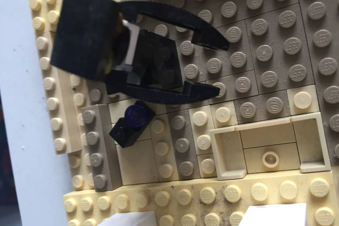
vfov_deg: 42.3
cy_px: 113
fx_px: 292
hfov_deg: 60.3
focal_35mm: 31
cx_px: 171
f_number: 2.2
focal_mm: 4.15
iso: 80
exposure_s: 1/33
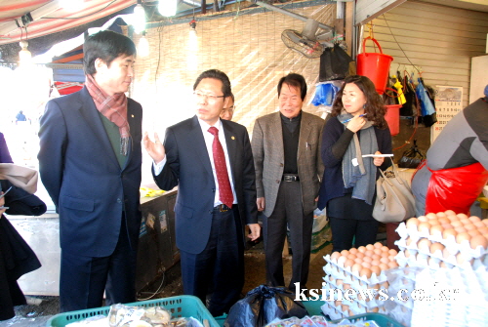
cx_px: 244
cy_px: 164
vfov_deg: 43.7
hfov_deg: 61.9
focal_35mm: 30
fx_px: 407
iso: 800
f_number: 5
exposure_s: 1/60
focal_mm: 20
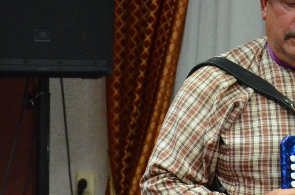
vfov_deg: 4.5
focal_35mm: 302
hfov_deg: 6.8
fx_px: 2470
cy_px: 153
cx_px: 127
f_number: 5.3
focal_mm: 66
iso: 2500
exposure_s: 1/125
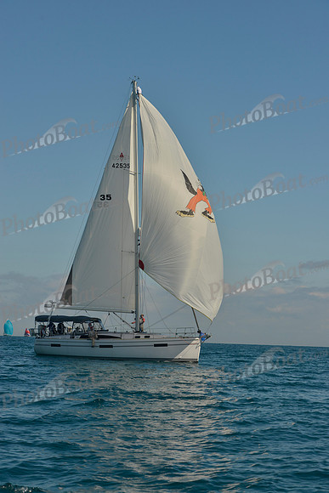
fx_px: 959
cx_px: 164
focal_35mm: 70
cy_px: 246
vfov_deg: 28.8
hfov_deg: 19.5
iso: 200
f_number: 10
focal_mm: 70
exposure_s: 1/640
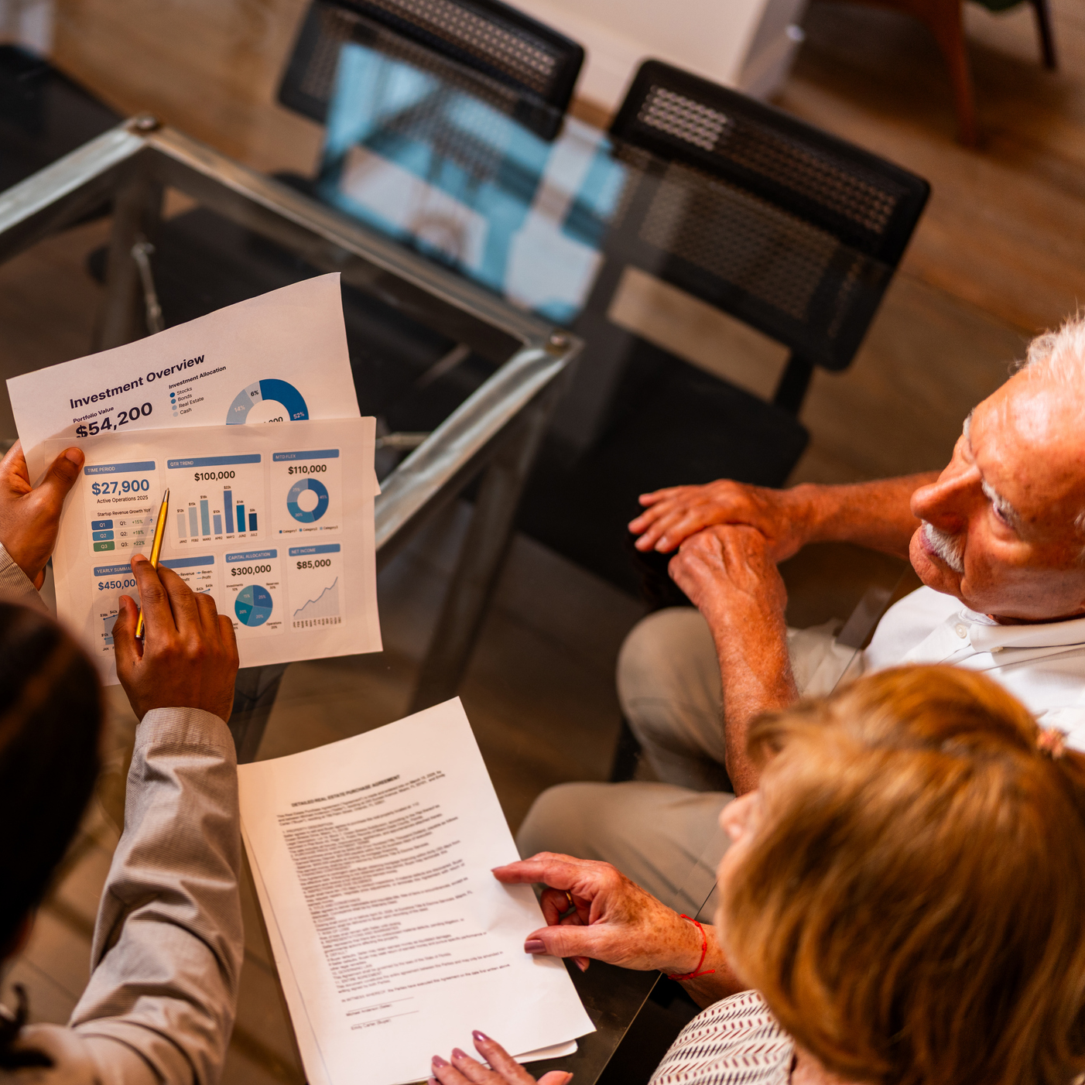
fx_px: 1596
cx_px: 266
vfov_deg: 37.6
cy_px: 545
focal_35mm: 45
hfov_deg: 36.6
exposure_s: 1/250
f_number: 1.2
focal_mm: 35
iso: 320
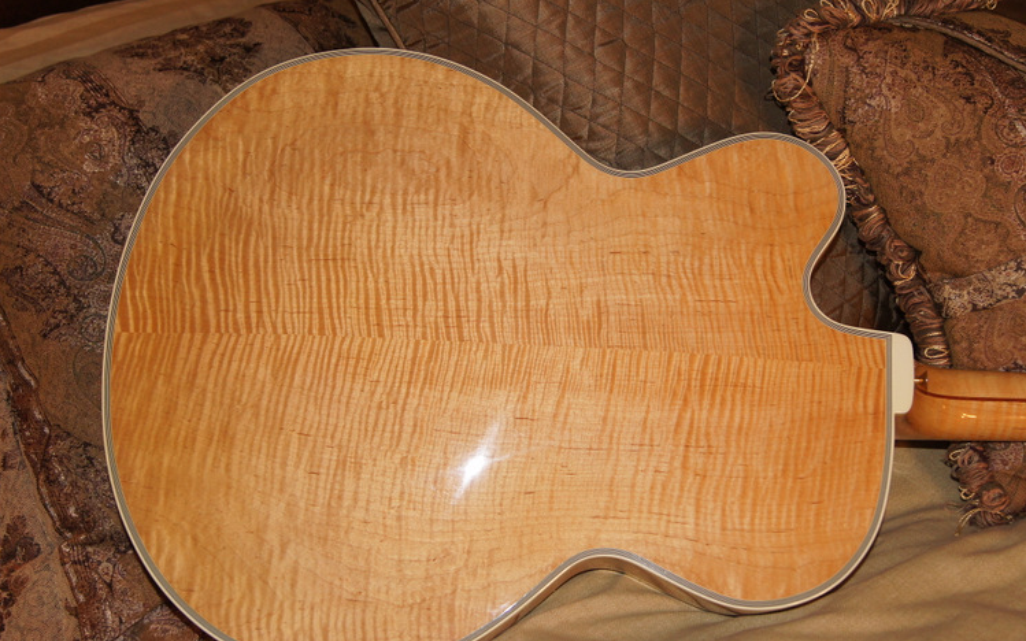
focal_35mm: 49
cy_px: 350
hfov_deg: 41.0
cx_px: 538
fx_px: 1370
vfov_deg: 26.3
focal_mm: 30
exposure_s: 1/160
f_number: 5.6
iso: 800
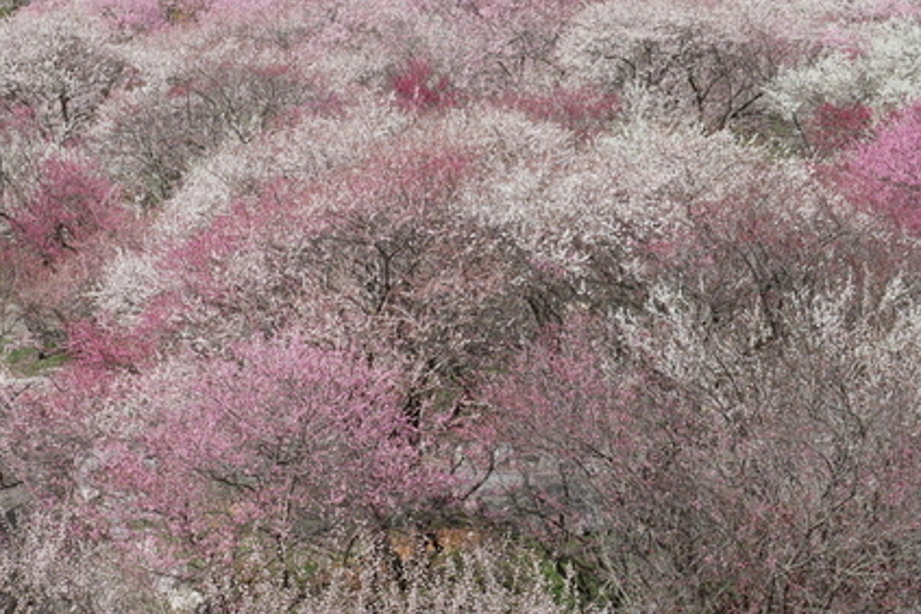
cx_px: 305
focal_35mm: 124
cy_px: 312
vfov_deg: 11.1
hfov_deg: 16.5
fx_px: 3172
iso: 200
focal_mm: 42
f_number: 8
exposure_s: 1/400
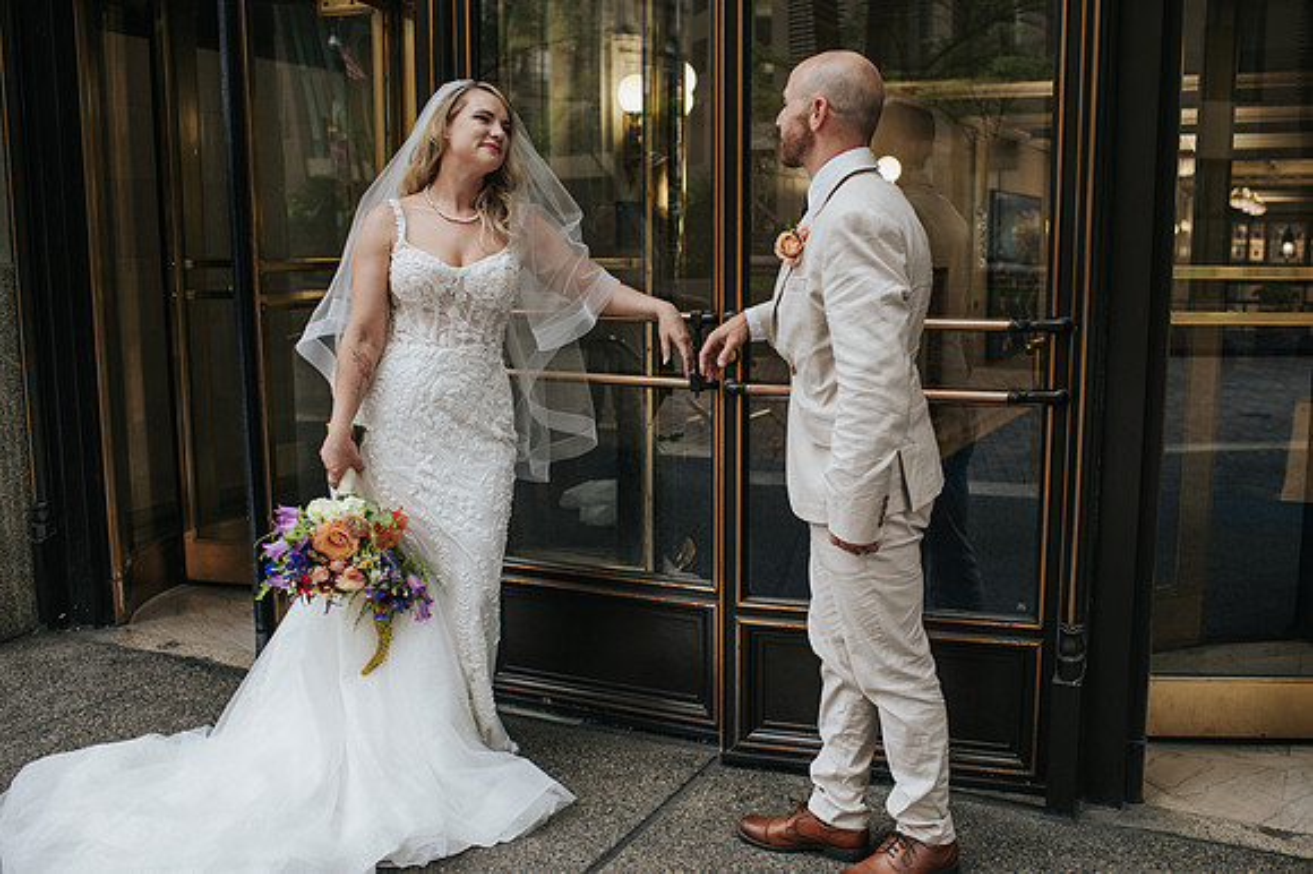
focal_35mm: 37
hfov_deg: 51.6
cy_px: 465
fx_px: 1356
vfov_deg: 35.7
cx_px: 687
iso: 720
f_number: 3.2
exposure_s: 1/320
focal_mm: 35
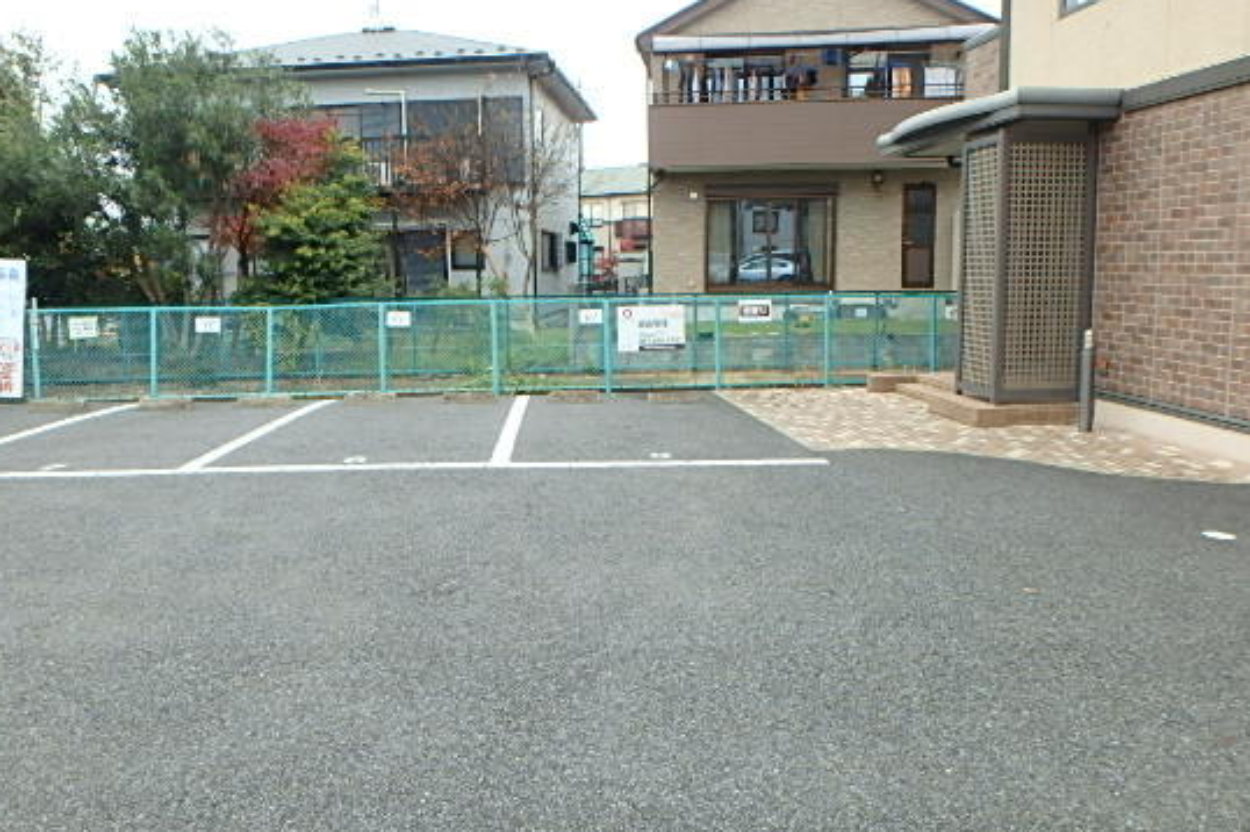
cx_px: 604
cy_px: 365
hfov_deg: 69.4
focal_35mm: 26
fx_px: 902
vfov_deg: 49.4
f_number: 3.5
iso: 200
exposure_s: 1/250
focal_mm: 3.7
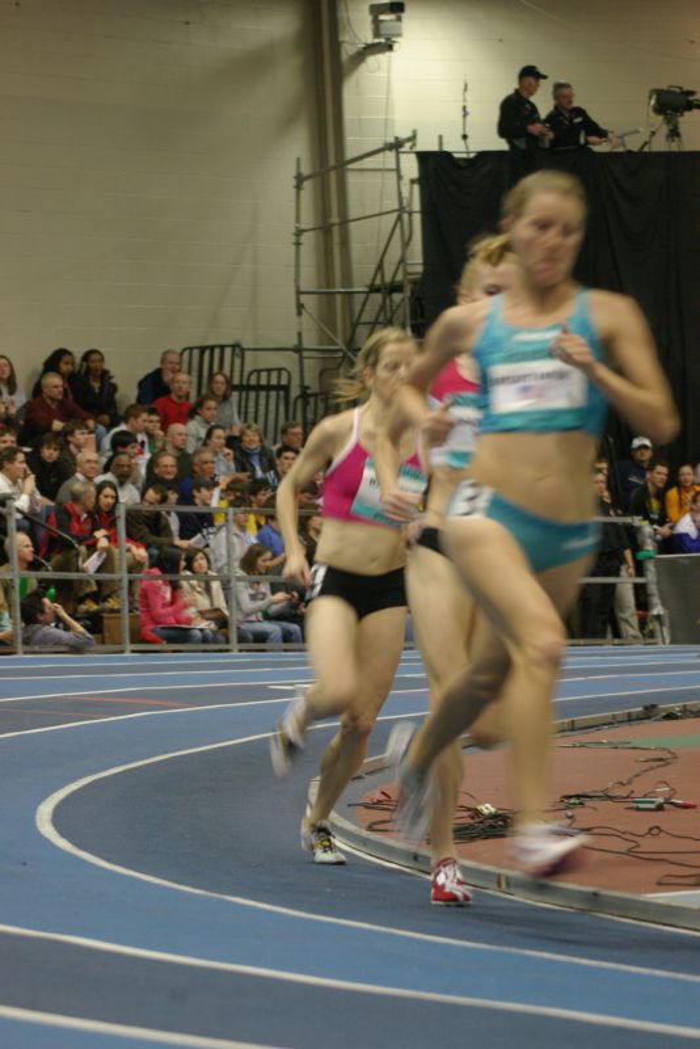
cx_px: 350
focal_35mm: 147
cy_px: 524
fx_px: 4283
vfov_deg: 14.0
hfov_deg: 9.3
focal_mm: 98
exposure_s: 1/60
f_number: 4.5
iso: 800
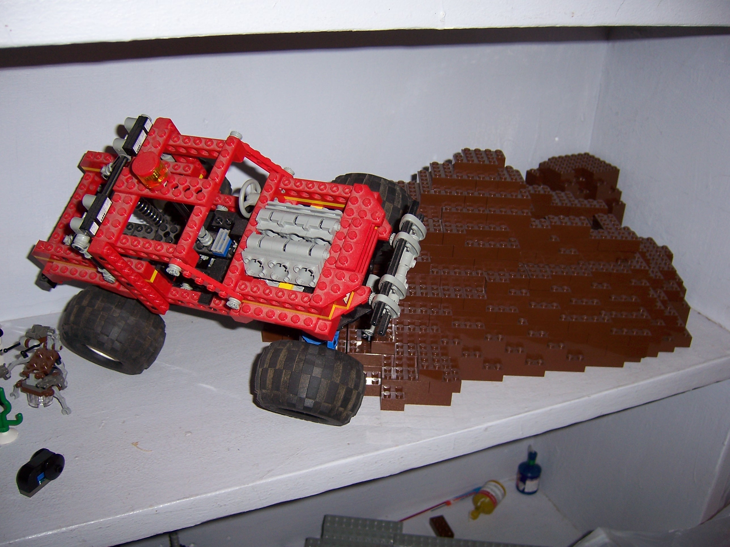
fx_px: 759
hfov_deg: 51.4
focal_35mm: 36
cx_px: 365
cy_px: 274
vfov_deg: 39.7
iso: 80
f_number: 2.8
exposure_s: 1/60
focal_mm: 6.2
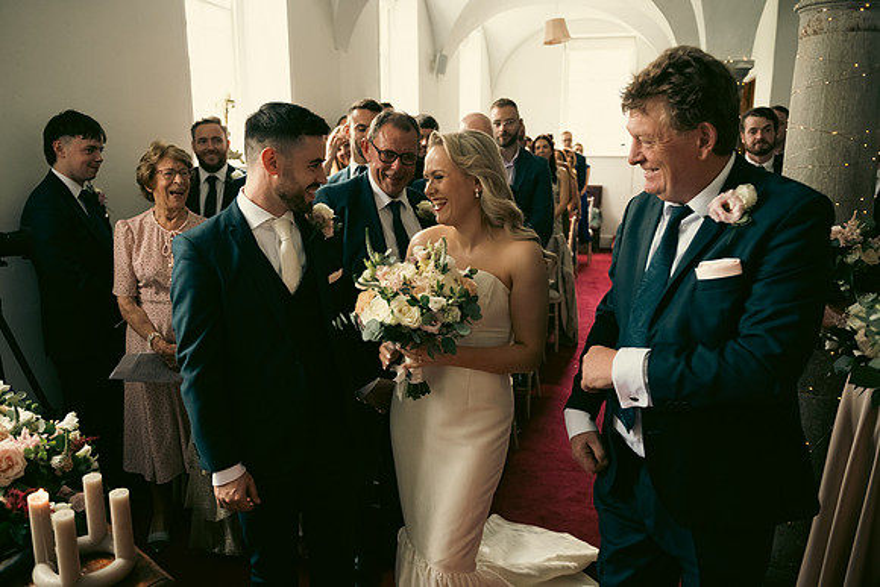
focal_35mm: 29
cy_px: 294
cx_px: 440
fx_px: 709
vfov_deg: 45.0
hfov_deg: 63.6
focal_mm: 29
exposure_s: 1/160
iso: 800
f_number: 3.5
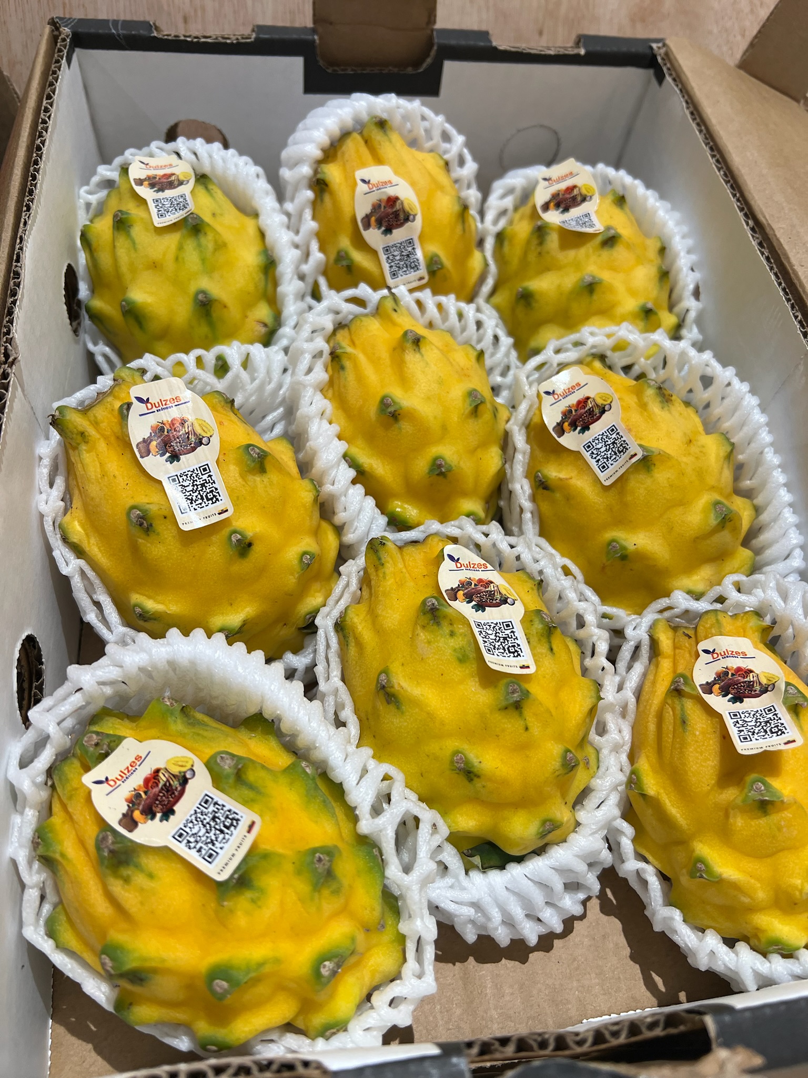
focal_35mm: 26
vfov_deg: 67.3
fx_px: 809
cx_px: 404
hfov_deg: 53.1
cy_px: 539
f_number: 1.5
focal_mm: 5.7
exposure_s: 1/100
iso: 80
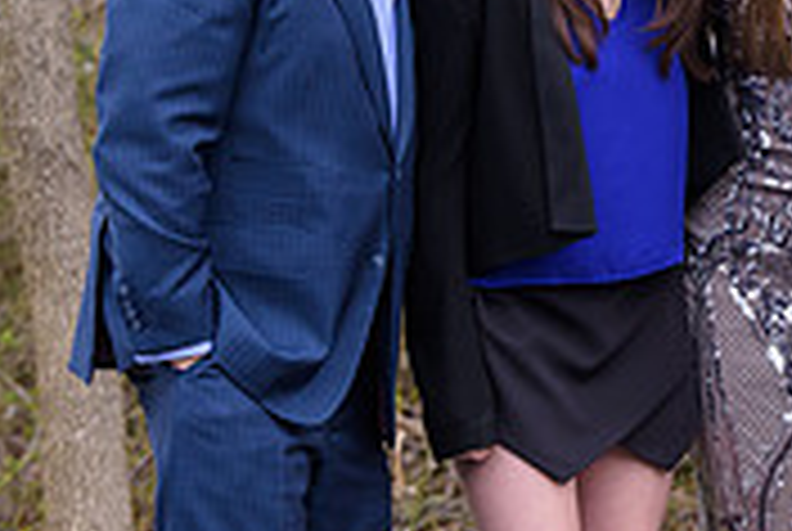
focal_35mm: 329
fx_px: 7250
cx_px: 783
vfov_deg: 4.2
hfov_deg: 6.2
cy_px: 169
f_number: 5
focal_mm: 100
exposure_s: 1/500
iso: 400
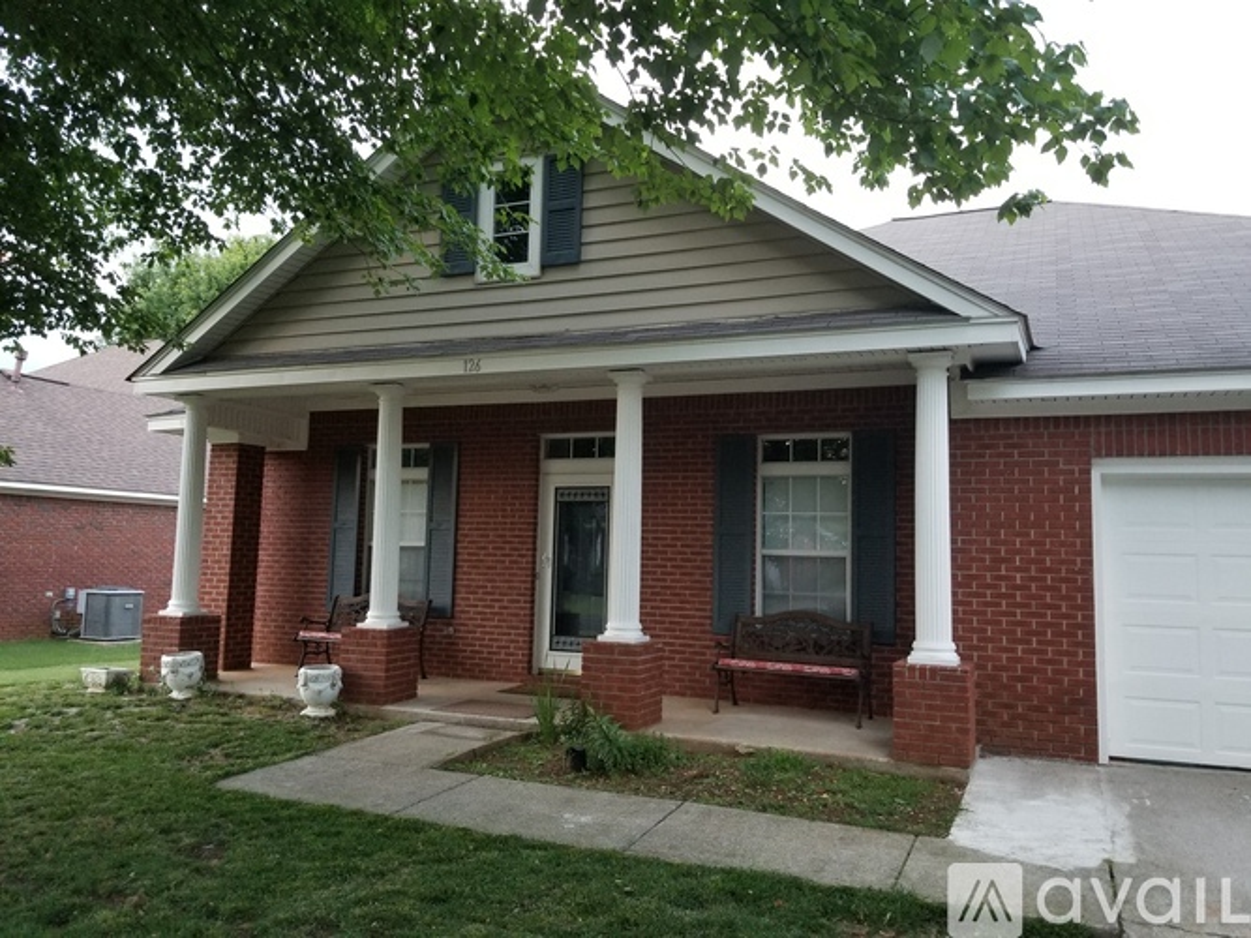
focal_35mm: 26
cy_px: 469
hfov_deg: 67.3
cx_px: 626
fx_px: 939
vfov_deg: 53.0
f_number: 1.7
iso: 200
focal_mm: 4.25
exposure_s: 1/60
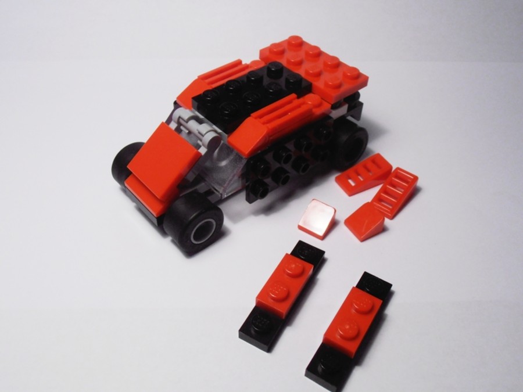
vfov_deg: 38.7
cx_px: 262
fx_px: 559
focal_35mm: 37
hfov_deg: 50.1
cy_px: 196
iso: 80
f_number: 3.9
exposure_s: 1/160
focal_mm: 6.61
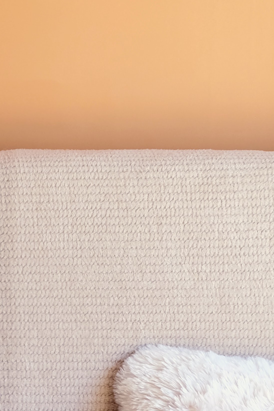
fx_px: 1381
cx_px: -231
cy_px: 70
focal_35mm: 121
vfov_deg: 16.8
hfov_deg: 10.6
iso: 400
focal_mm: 21.4
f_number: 3.2
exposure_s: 1/100
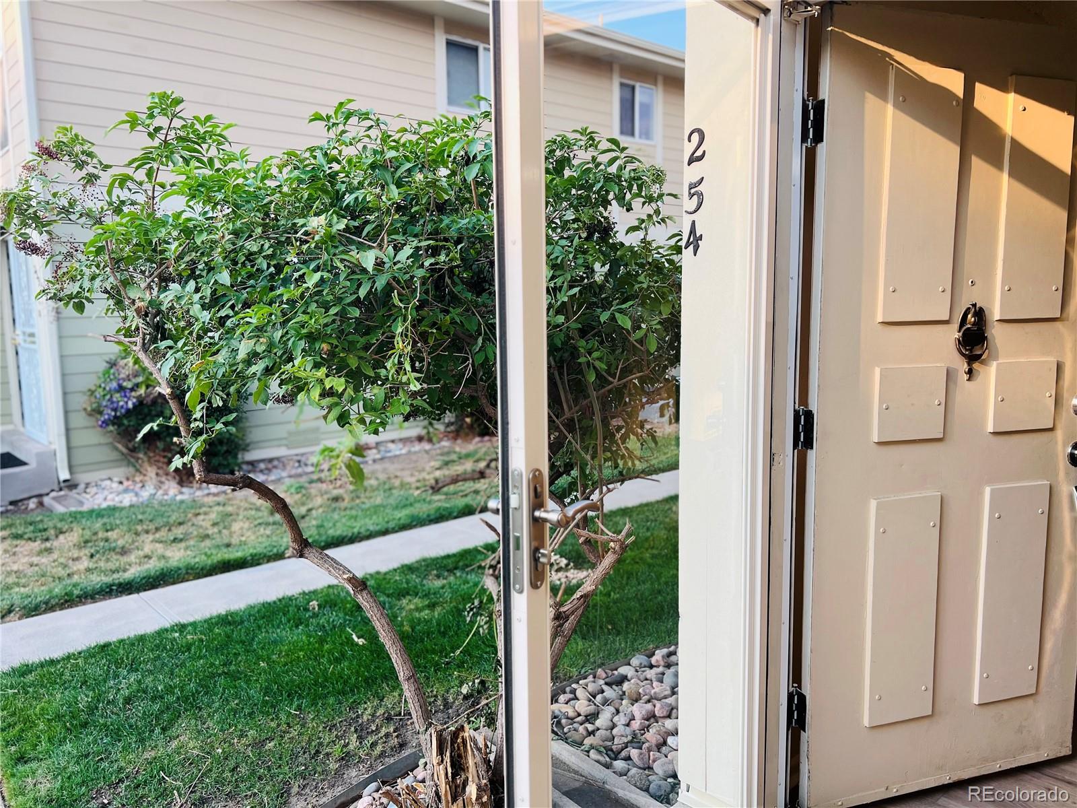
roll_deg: +0.4
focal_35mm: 26
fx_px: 809
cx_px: 538
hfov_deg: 67.3
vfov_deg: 53.1
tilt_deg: -7.1
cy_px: 404
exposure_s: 1/521
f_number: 1.5
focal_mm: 5.7
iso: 50
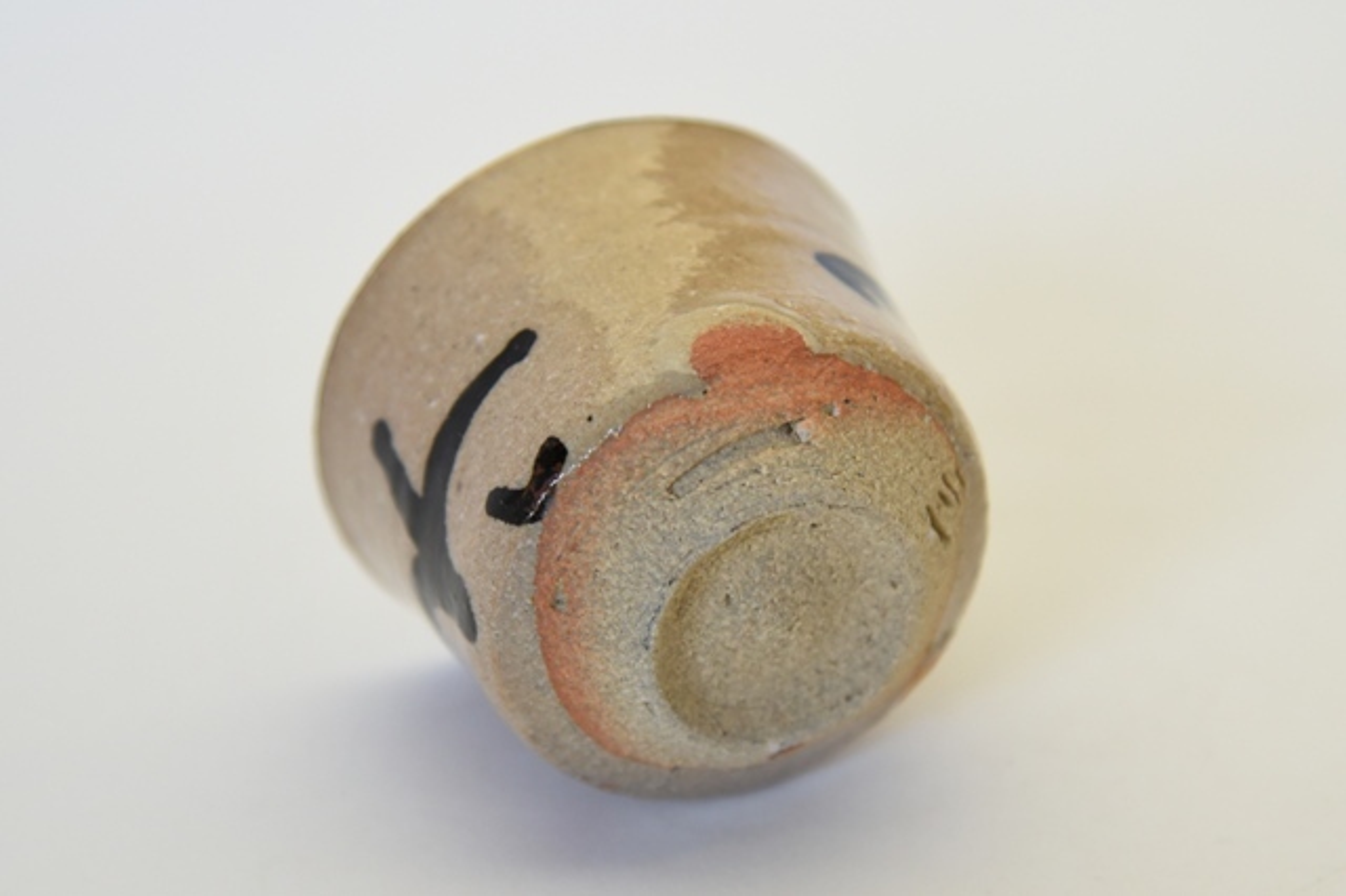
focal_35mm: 85
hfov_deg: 23.9
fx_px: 3176
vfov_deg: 16.1
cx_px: 673
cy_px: 448
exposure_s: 1/250
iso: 1250
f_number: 4
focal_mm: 85
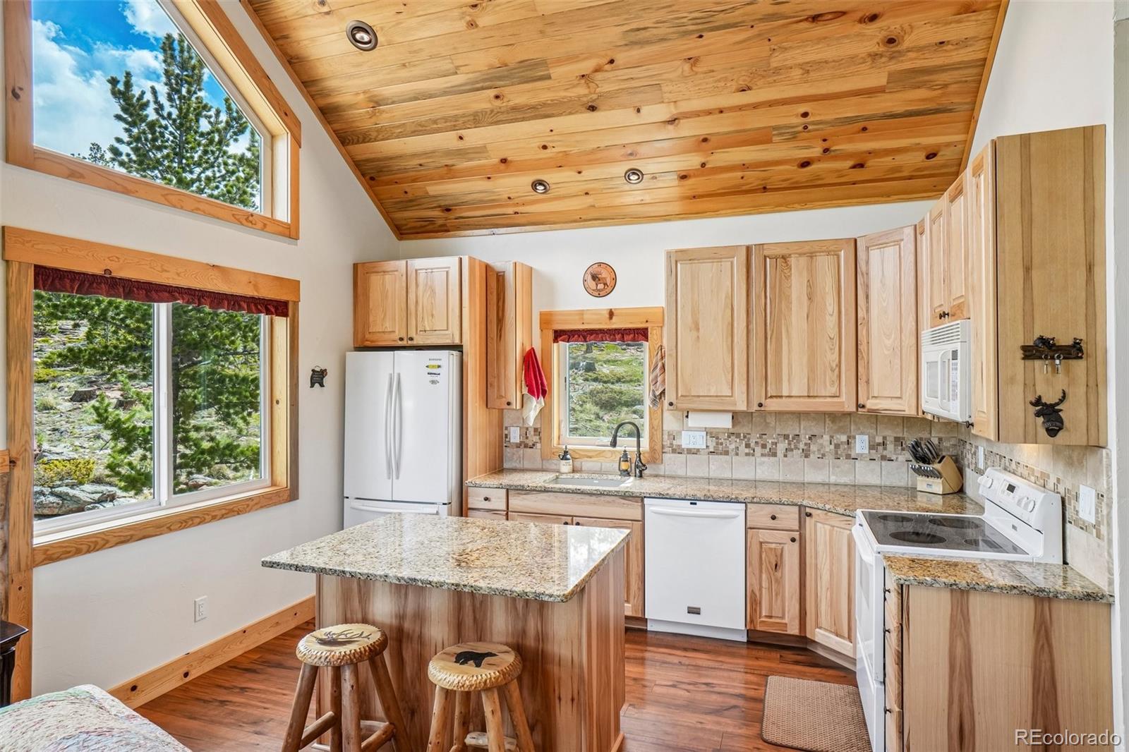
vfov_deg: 59.5
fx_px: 658
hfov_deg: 81.2
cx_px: 564
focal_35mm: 21
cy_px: 376
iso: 400
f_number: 8
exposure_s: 1/50
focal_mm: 14
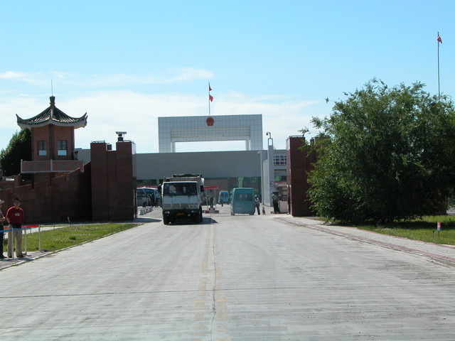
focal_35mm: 78
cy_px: 170
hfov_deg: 25.0
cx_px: 228
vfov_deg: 18.9
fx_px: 1025
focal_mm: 19.9
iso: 100
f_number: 7.6
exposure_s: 1/331
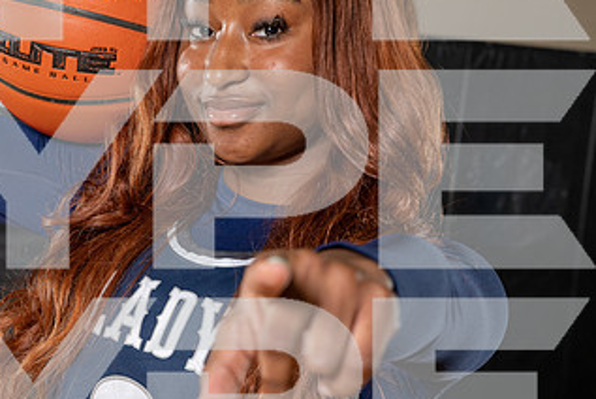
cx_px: 117
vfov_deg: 12.9
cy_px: 170
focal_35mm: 106
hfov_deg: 19.1
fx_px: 1756
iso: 320
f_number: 7.1
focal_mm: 58
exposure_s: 1/250
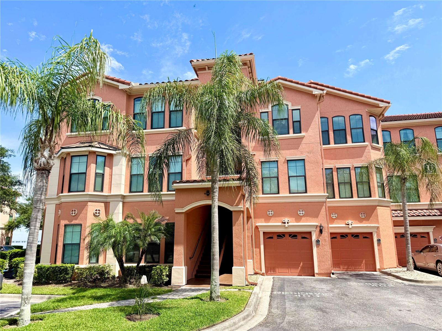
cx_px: 221
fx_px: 306
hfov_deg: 71.6
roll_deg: +0.4
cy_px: 166
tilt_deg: +13.2
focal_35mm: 24
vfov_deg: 56.8
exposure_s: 1/3759
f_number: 1.78
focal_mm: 6.76
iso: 80
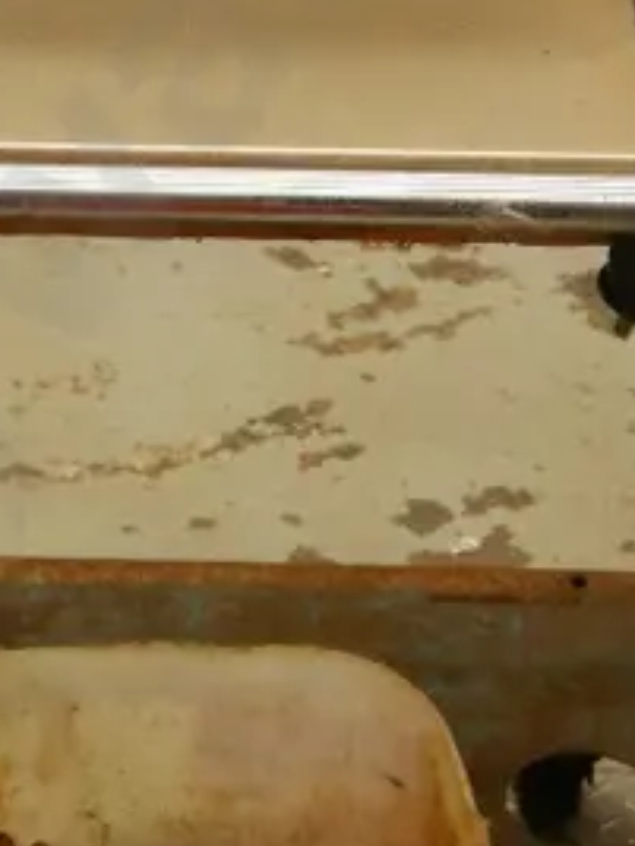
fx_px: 4109
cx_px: 109
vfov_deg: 11.7
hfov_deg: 8.8
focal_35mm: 168
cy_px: 170
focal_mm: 22
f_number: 4.9
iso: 3200
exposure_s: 1/160
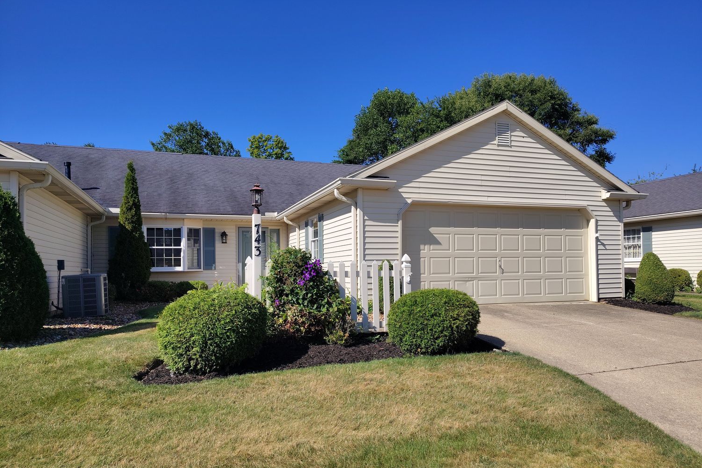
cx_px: 351
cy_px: 262
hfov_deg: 71.5
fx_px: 487
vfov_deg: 51.1
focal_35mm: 25
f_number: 1.8
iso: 100
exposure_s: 1/3146
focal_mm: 5.56
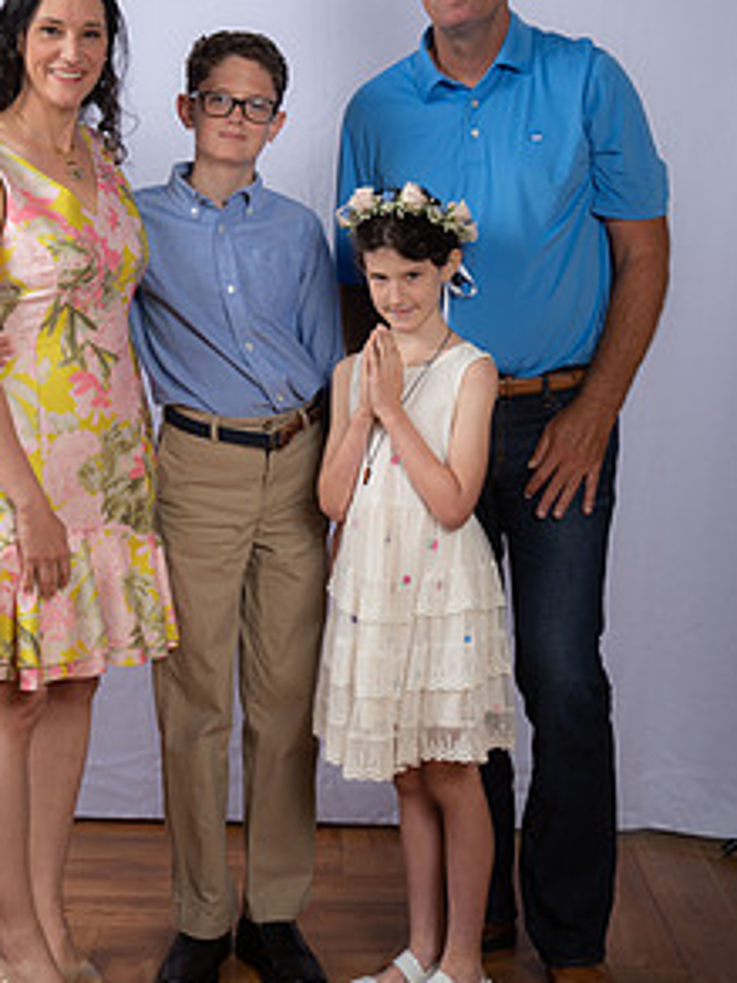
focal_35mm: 74
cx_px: 318
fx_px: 2101
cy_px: 384
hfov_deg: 19.9
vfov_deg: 26.3
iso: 250
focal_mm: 50
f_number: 8
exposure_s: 1/160
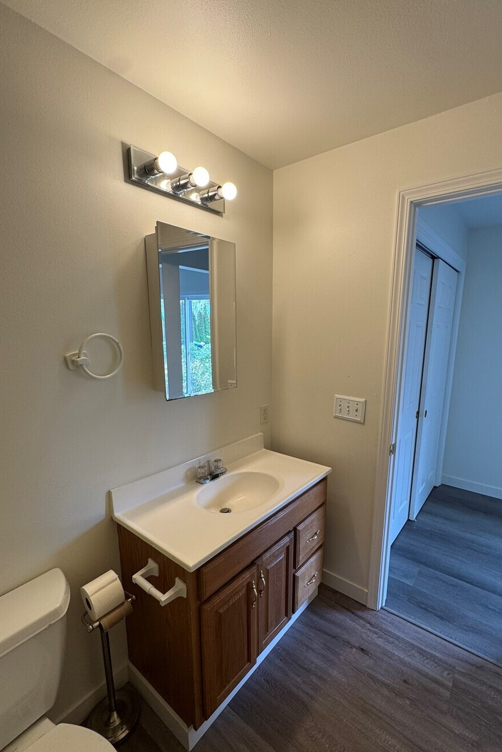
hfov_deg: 73.6
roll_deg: +0.0
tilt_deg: -10.2
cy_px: 392
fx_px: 334
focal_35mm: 16
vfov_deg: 96.7
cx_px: 272
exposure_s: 1/120
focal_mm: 2.22
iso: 160
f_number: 2.2
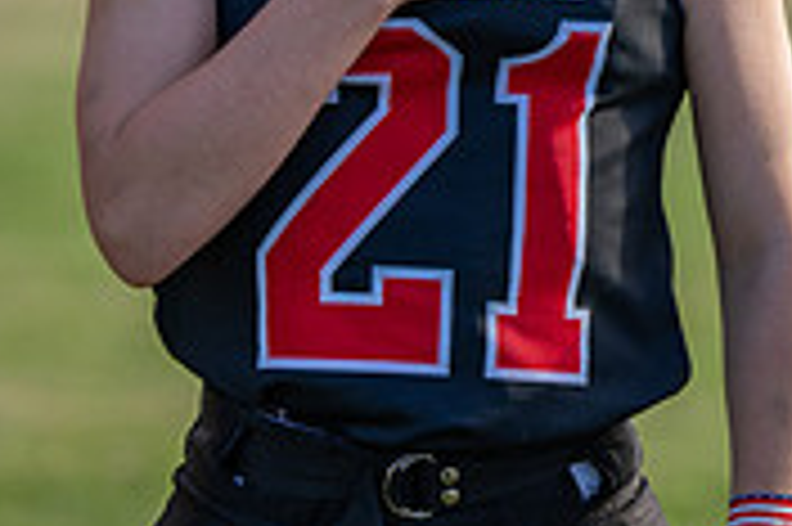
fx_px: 7495
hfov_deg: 6.0
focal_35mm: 341
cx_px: 459
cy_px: -83
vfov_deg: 4.0
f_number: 2.8
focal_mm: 99
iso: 100
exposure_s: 1/640
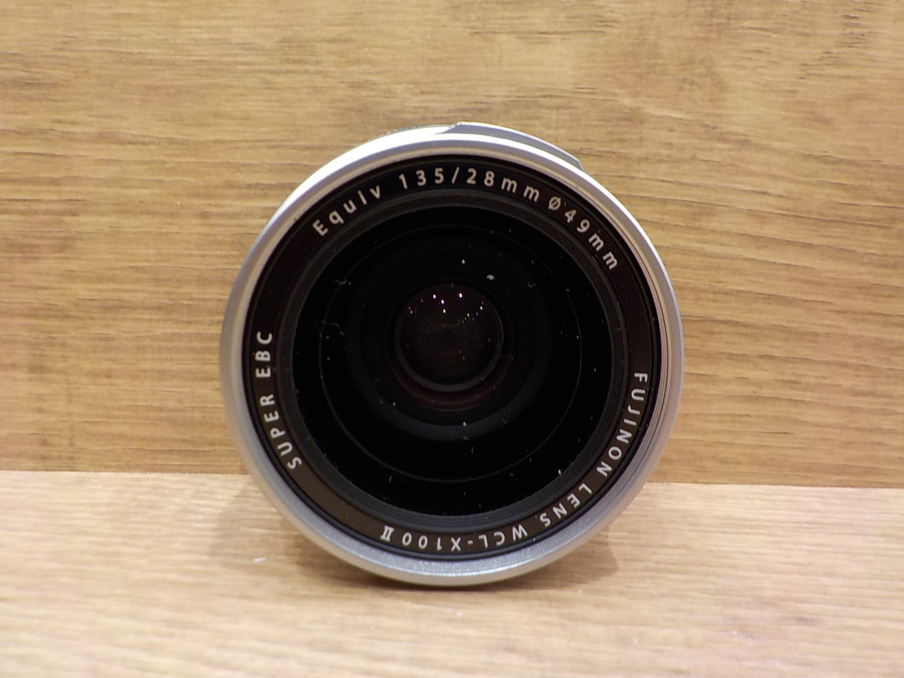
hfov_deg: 60.0
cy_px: 339
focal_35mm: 30
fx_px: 783
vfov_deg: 46.8
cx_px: 452
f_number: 3.3
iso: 140
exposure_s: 1/30
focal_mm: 4.1
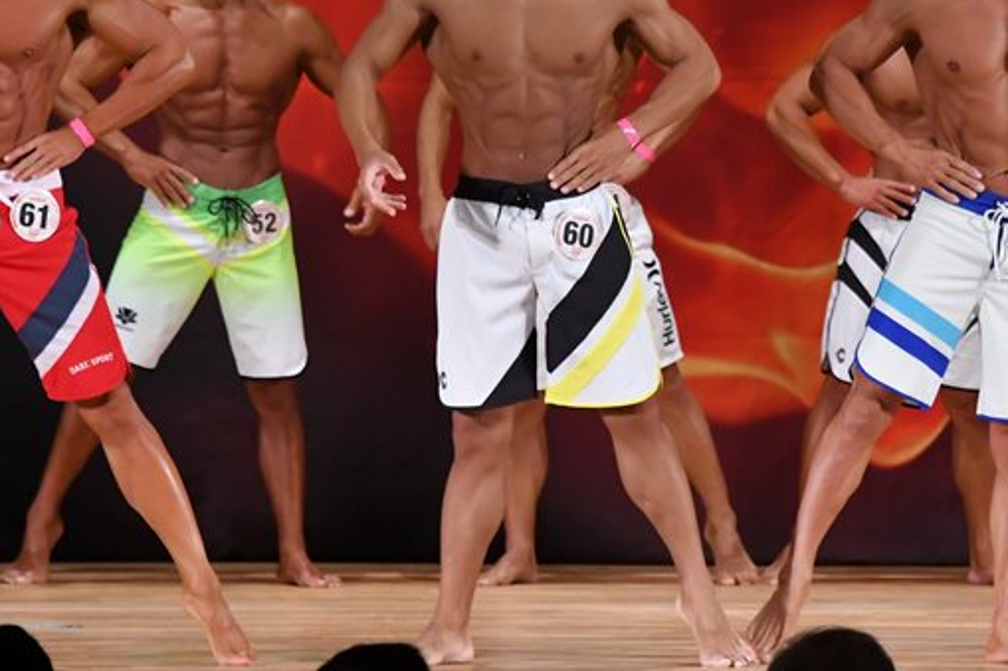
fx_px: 10860
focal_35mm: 388
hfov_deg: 5.3
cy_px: 234
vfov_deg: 3.5
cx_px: 666
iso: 3200
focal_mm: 170
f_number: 5.6
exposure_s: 1/400
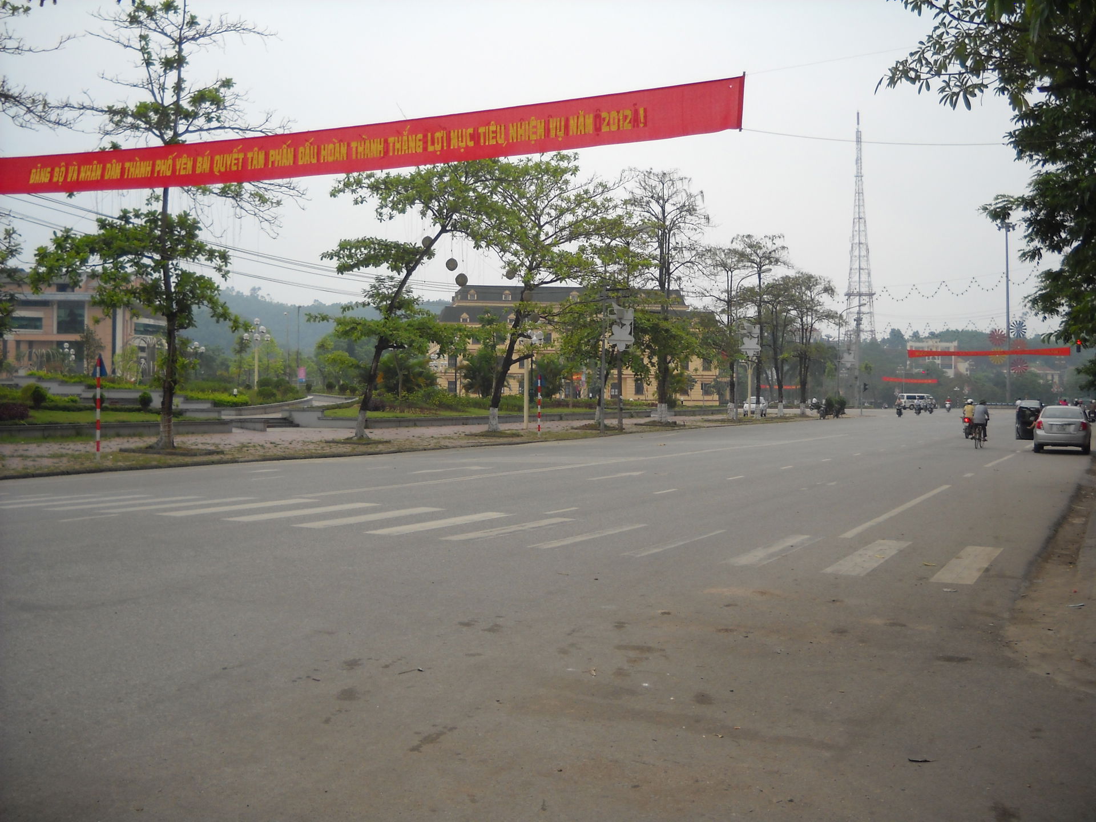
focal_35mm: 41
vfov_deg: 35.1
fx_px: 1298
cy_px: 411
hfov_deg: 45.8
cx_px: 548
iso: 64
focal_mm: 6.72
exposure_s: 1/129
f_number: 5.5
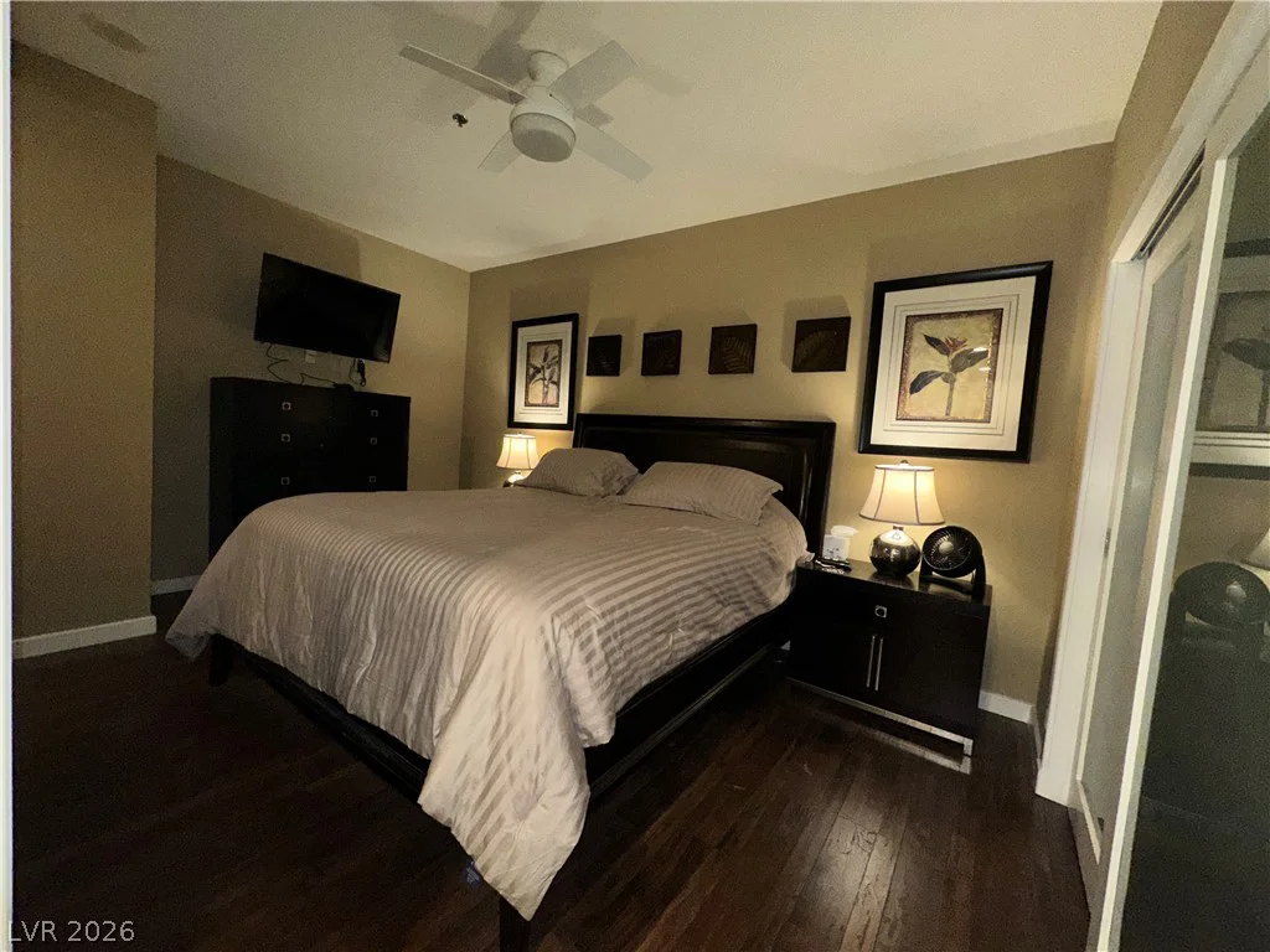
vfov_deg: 85.7
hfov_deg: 102.1
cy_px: 476
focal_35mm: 14
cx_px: 635
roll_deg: -4.6
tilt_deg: -3.6
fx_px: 514
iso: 125
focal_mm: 2.22
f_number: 2.2
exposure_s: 1/60
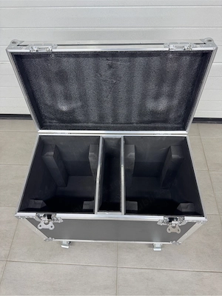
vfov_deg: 71.6
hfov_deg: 56.8
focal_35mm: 24
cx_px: 111
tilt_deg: -55.6
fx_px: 205
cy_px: 148
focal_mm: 6.76
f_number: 1.78
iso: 200
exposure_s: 1/100
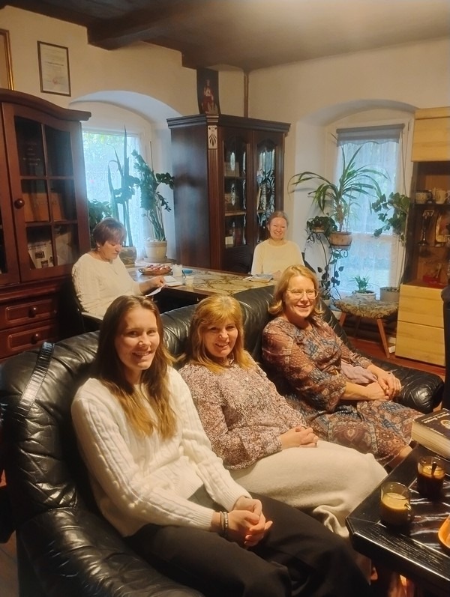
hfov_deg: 49.9
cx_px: 225
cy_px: 298
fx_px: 484
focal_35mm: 28
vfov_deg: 63.4
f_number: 1.8
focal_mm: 4.26
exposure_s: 1/33.3
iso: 2663
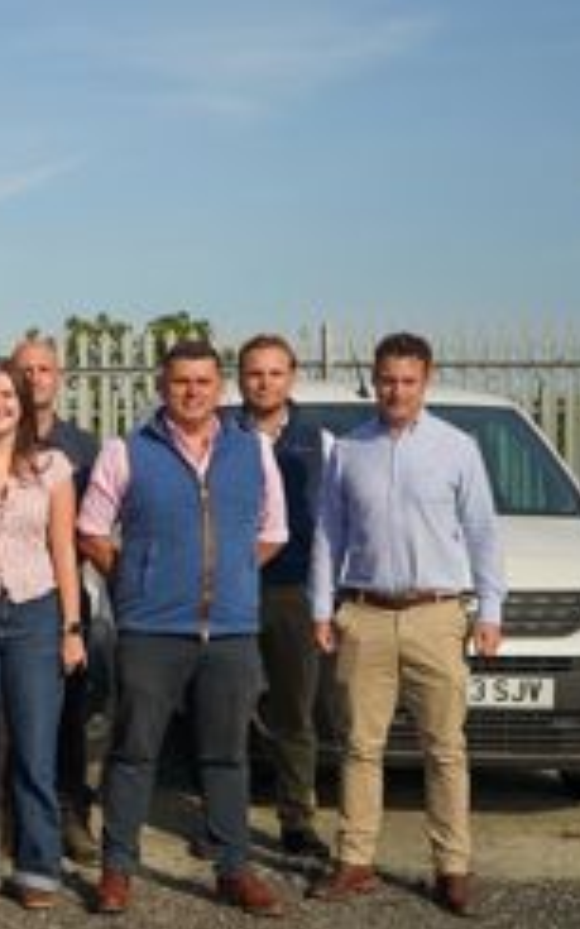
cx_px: -277
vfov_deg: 30.2
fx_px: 1721
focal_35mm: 68
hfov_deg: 17.3
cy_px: 521
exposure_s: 1/500
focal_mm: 32
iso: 100
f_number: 4.5
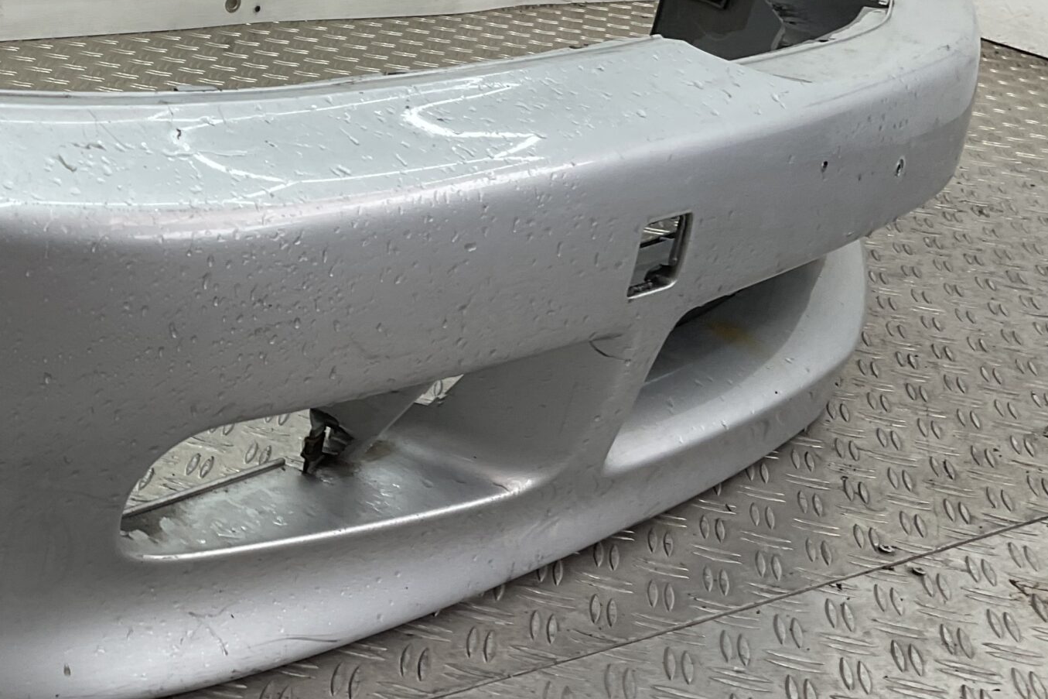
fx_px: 1659
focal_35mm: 57
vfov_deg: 23.7
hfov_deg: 33.0
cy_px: 228
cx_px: 80
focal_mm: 3
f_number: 1.8
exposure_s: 1/120
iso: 25
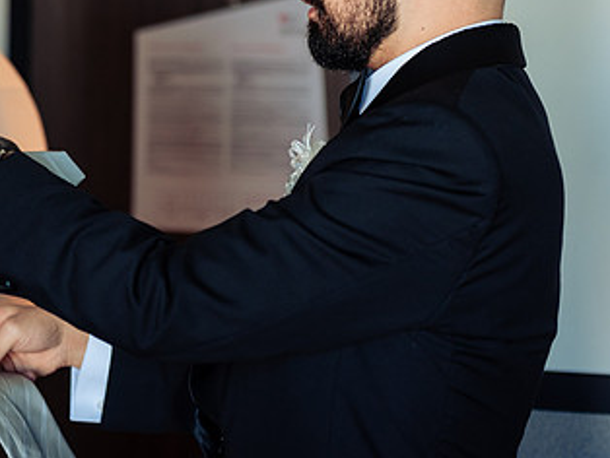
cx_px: 97
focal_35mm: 126
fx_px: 2222
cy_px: 88
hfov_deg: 15.5
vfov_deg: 11.7
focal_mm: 70
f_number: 4.5
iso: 800
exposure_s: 1/100
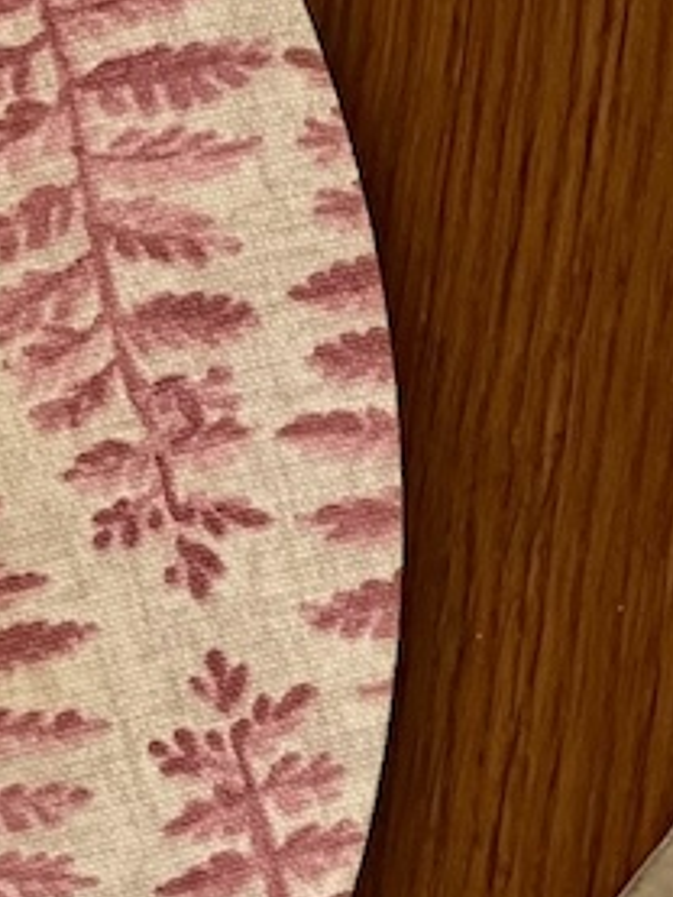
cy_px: 1674
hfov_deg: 5.0
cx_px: -265
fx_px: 7667
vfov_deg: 6.5
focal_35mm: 296
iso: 250
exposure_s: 1/33
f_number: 2.2
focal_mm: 7.5
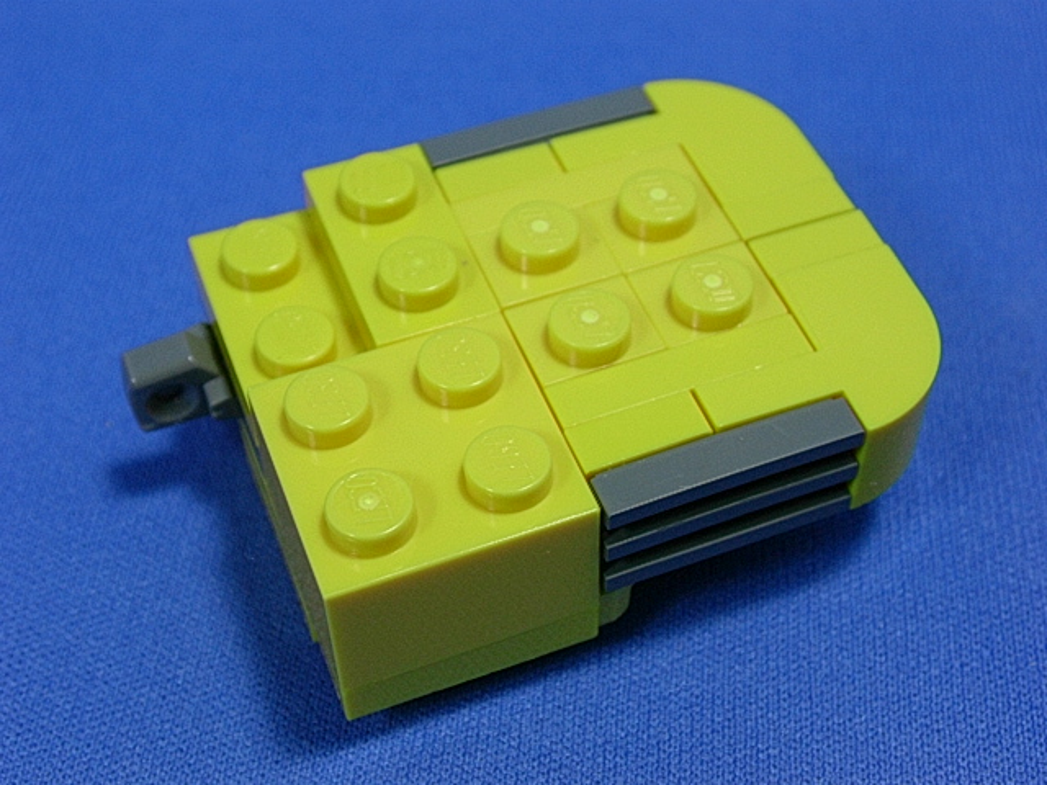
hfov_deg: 30.7
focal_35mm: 63
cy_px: 392
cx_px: 524
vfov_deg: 23.3
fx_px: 1906
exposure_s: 1/38
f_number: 3.5
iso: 70
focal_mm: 9.6
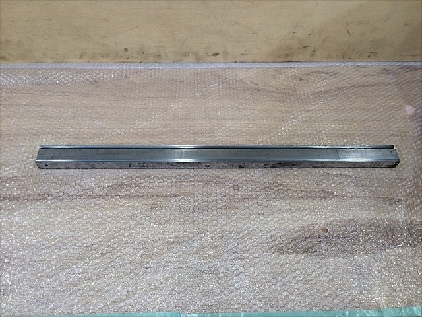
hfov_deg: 61.7
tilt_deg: -53.7
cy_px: 158
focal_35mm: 29
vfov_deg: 48.2
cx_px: 211
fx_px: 354
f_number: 2.2
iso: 32
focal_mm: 4.15
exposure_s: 1/30
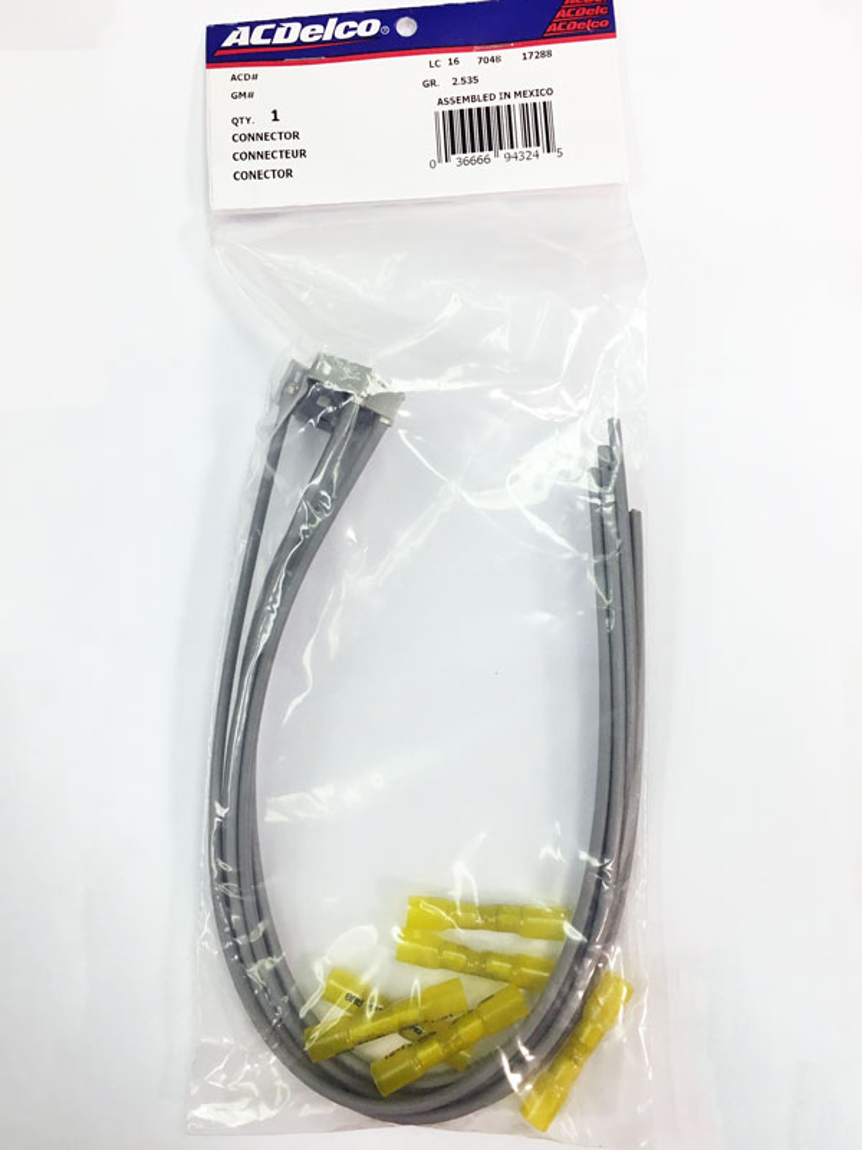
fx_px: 963
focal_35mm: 29
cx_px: 431
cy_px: 575
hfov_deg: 48.2
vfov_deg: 61.7
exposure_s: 1/30
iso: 80
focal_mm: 4.15
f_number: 2.2
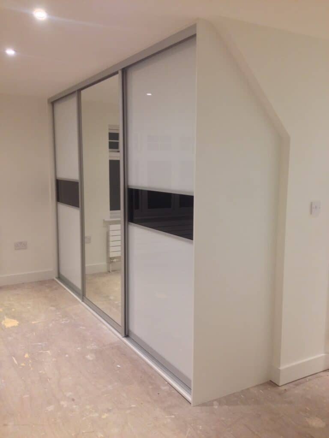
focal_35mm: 35
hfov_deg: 40.7
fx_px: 444
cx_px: 164
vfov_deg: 52.6
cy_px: 219
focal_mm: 4.28
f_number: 2.4
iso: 100
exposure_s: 1/20
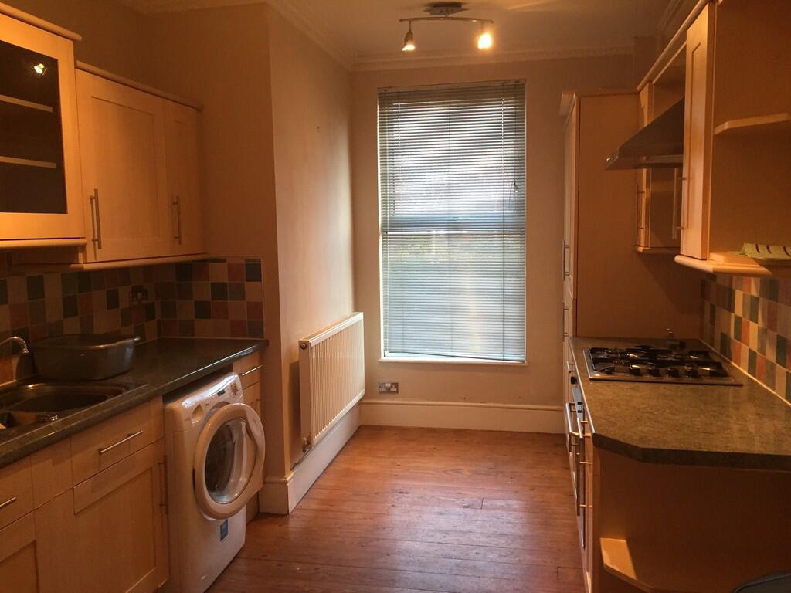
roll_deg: +0.4
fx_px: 663
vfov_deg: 48.2
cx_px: 396
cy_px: 296
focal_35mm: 29
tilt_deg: -6.7
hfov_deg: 61.7
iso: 80
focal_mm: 4.15
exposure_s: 1/33
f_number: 2.2
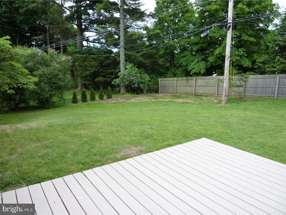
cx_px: 143
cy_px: 108
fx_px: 207
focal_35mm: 25
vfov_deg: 54.9
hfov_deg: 69.4
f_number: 3.3
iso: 160
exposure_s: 1/30
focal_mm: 4.1
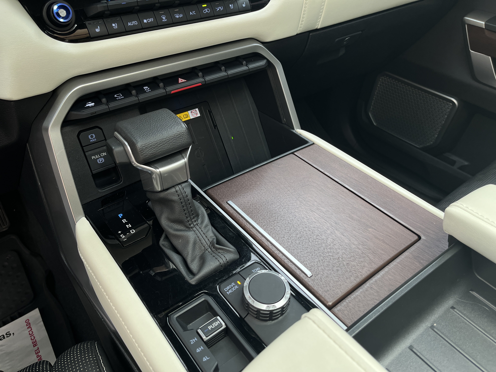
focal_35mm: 26
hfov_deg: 67.3
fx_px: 373
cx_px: 248
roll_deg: -5.3
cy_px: 186
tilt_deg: -40.3
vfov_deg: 53.1
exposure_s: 1/121
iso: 100
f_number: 1.6
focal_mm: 5.1
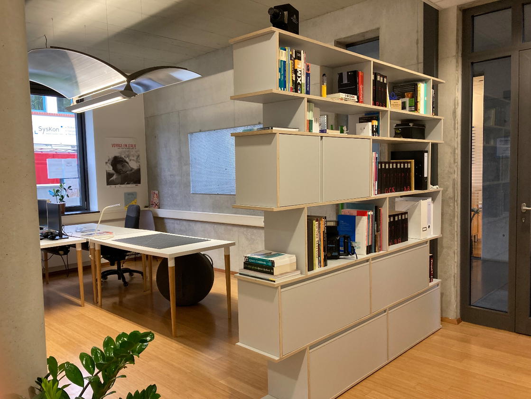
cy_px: 200
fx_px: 430
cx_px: 266
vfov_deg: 49.8
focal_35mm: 28
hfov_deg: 63.4
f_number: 1.8
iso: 200
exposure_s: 1/50
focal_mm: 3.99
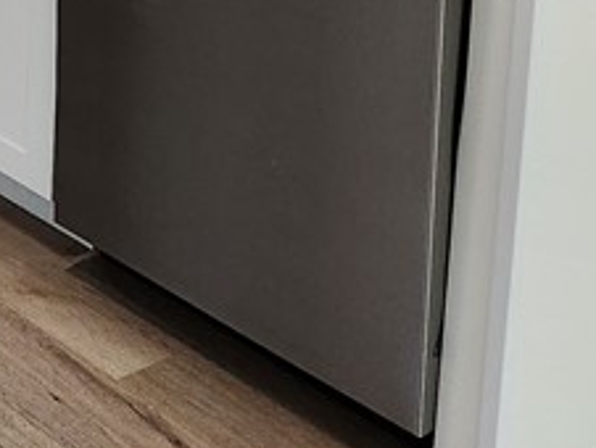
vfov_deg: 12.4
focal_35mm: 104
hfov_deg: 15.4
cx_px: -572
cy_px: -482
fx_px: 1793
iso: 320
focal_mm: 5.4
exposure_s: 1/120
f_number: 1.8
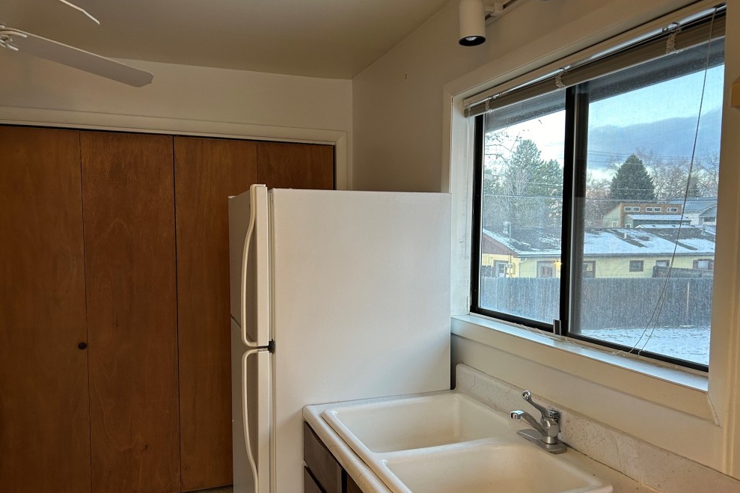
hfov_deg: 65.5
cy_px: 278
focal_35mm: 28
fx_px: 575
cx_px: 377
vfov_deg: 46.3
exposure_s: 1/60
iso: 100
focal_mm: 5.7
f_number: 1.5
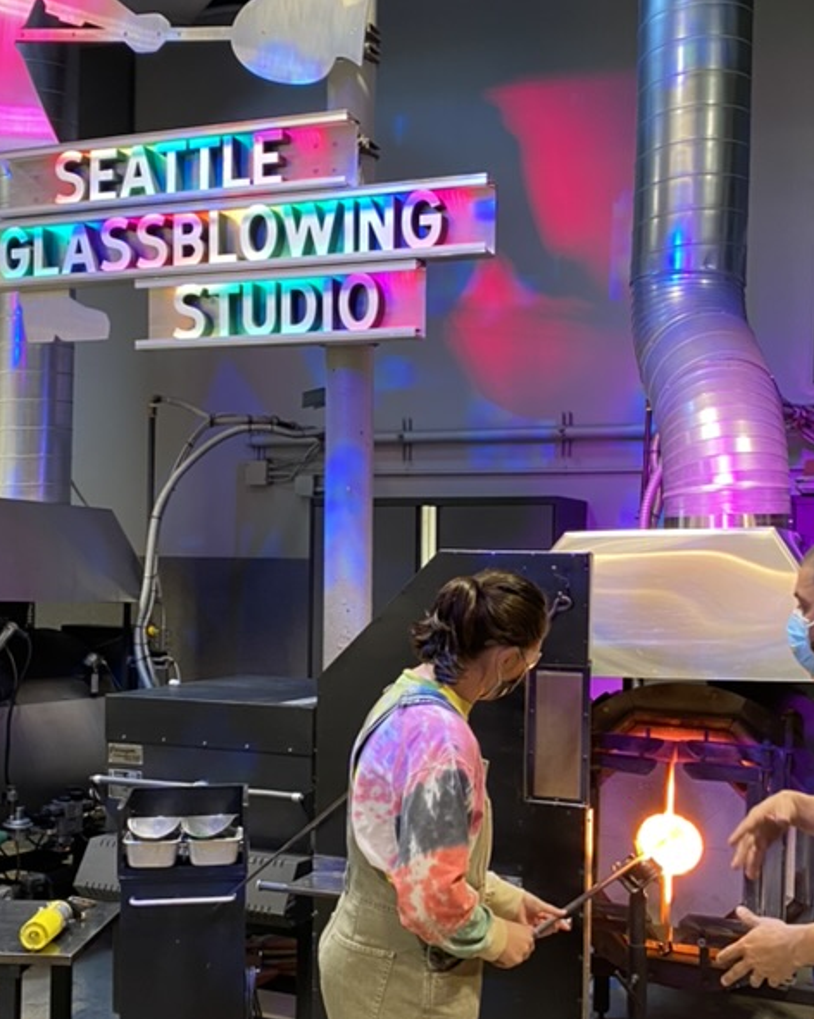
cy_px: 603
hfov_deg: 34.1
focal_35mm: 44
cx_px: 429
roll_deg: -1.1
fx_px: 1326
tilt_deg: -0.1
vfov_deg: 41.9
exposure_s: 1/60
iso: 200
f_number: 1.8
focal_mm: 4.25
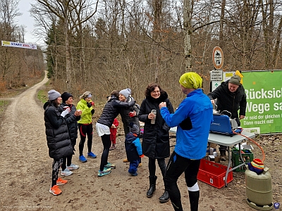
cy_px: 106
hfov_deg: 73.9
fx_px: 187
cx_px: 141
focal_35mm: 23
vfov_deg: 58.9
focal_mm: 5.4
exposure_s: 1/180
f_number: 1.8
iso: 50
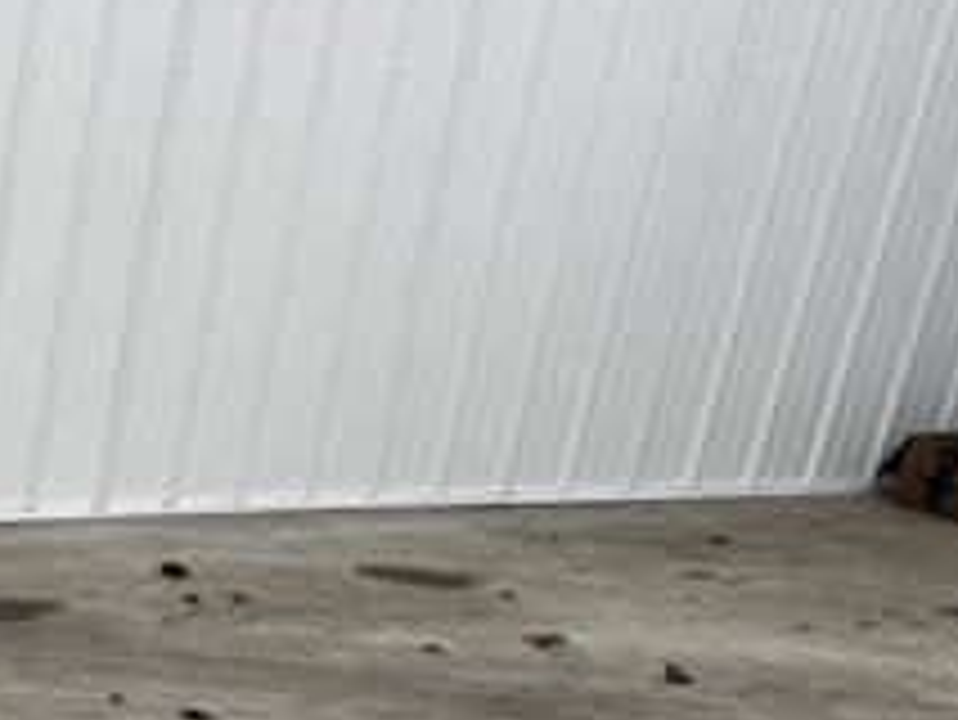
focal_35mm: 90
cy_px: 1179
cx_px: -774
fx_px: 2492
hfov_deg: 17.5
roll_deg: -1.6
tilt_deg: -28.4
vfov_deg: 14.9
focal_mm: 6.76
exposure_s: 1/120
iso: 80
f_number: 1.78
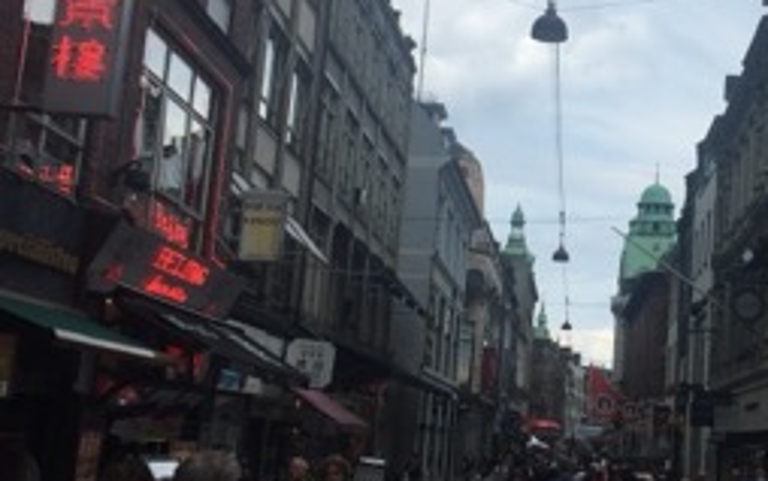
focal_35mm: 63
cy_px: 169
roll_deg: -4.2
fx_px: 1319
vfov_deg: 20.6
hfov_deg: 31.4
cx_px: 641
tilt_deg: +12.3
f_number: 2.2
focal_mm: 4.15
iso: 32
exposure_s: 1/2639
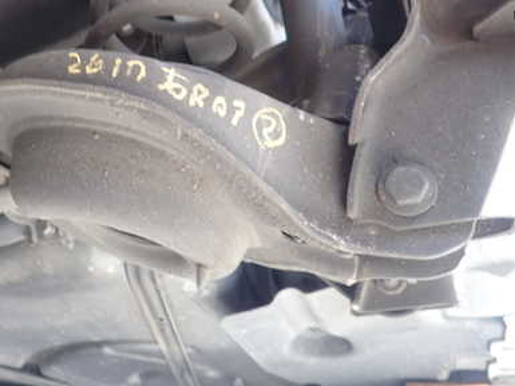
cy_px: 151
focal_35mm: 39
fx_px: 580
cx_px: 123
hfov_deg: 46.0
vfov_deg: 36.6
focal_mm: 4.5
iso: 200
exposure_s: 1/40
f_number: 2
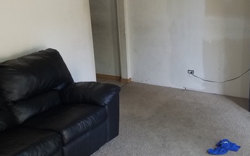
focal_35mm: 51
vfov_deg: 25.3
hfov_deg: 39.1
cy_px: 65
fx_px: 347
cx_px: 166
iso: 125
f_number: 1.7
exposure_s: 1/24
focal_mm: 4.2
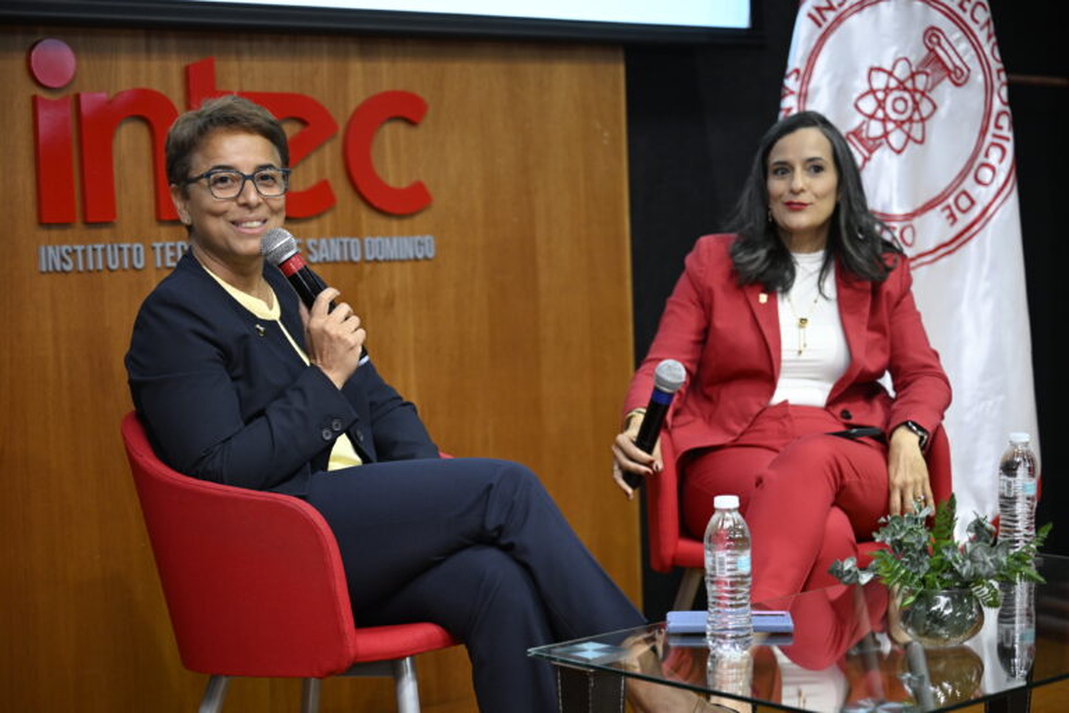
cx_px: 534
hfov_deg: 28.8
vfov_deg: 19.5
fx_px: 2078
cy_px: 356
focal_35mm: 70
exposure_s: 1/200
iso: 2000
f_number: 2.8
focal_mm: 70
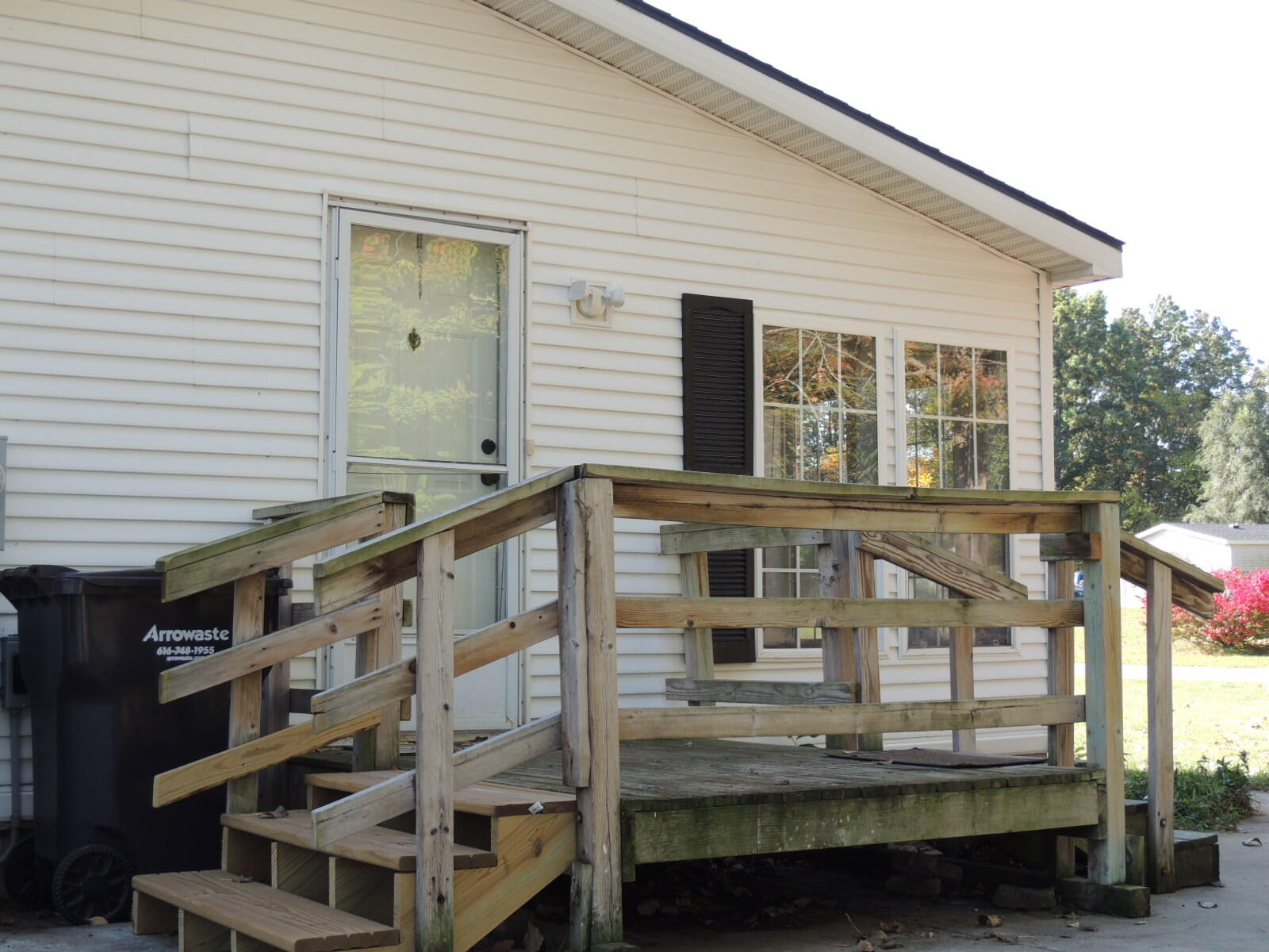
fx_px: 1833
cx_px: 634
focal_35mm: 50
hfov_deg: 38.2
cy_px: 476
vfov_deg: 29.1
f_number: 3.6
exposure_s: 1/125
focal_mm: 8.9
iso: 100
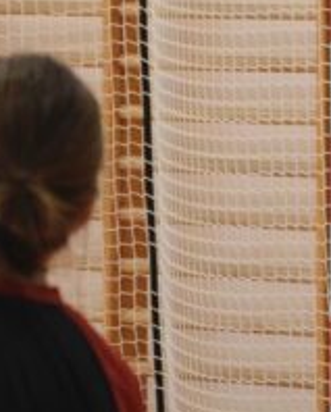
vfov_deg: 4.1
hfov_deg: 3.3
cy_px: 164
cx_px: 787
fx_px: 5759
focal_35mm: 471
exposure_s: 1/500
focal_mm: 65
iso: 1600
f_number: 4.2
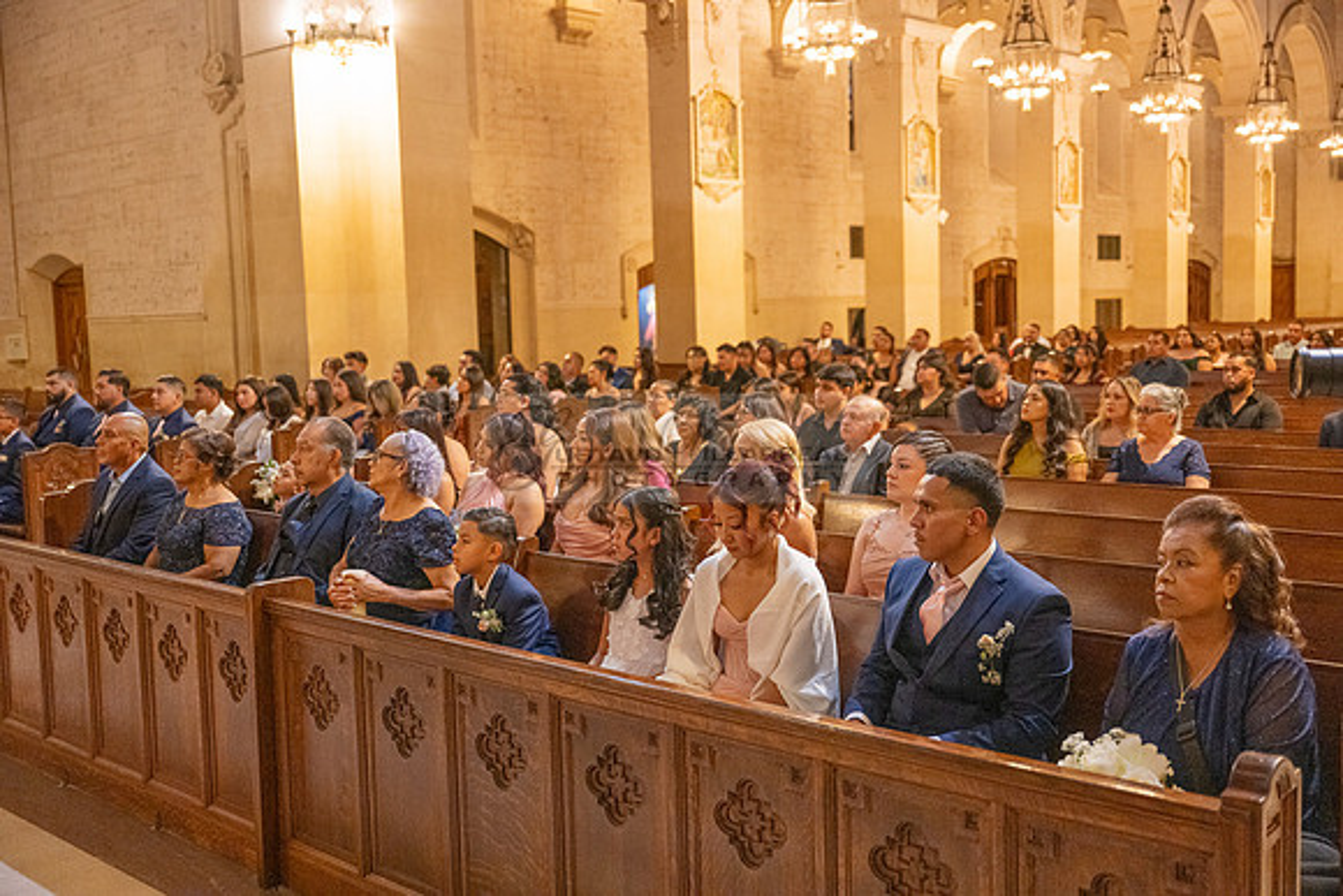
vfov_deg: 36.0
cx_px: 672
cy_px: 448
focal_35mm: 37
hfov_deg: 51.9
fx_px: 1381
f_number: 2.8
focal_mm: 37
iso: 2000
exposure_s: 1/200
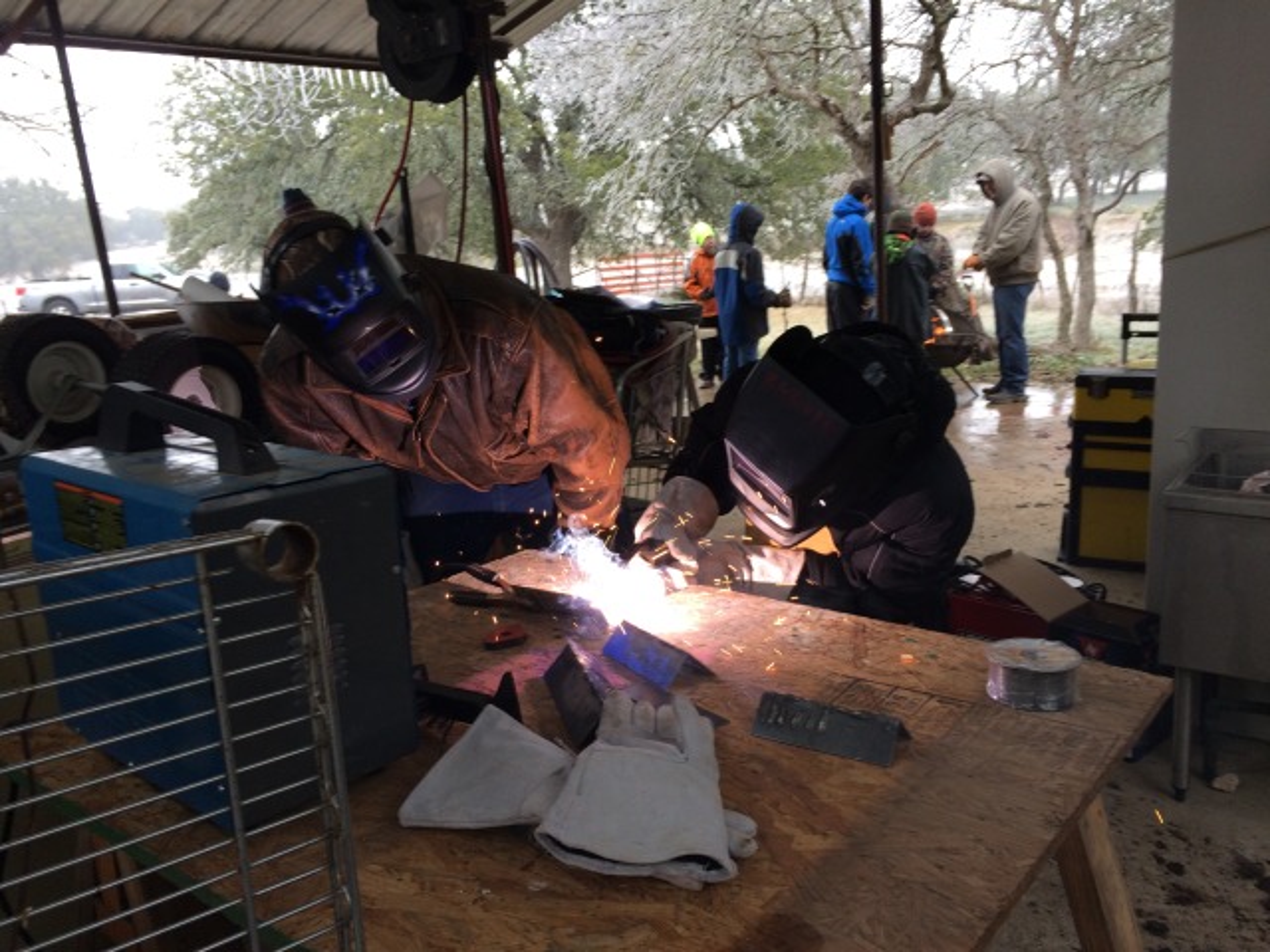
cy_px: 476
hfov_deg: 61.7
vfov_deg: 48.2
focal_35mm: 29
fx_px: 1064
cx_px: 635
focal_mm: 4.15
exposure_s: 1/120
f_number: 2.2
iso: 50
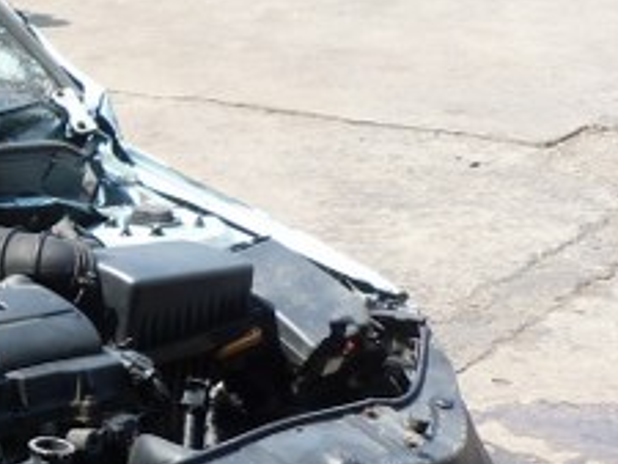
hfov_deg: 19.3
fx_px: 1590
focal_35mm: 89
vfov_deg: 16.4
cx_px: -299
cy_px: 406
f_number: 4
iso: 80
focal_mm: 4.5
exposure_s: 1/160
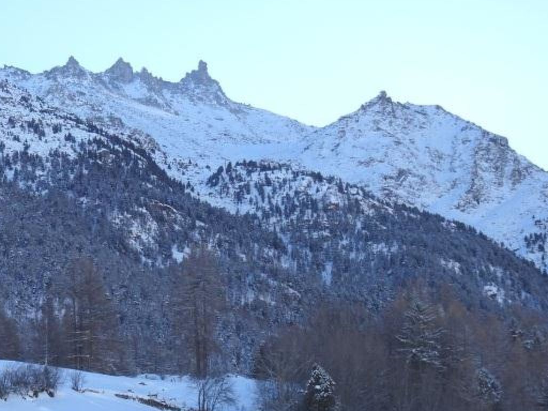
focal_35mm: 104
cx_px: 76
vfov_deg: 14.2
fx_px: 1646
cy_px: 232
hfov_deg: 18.6
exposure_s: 1/400
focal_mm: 8.84
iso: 80
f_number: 4.5
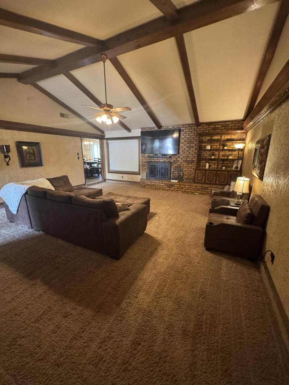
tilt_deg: -14.2
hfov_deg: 85.7
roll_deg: +2.5
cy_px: 192
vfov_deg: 102.1
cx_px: 144
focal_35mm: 14
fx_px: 156
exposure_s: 1/60
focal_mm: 2.22
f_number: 2.2
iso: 800
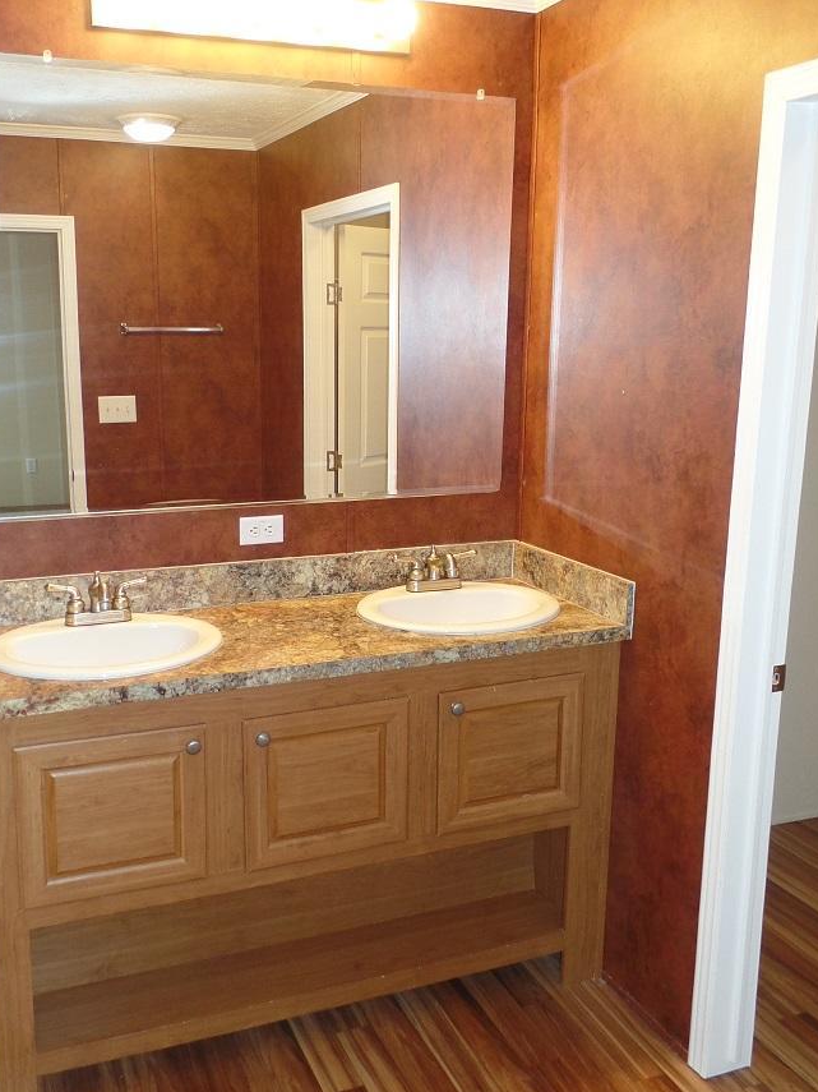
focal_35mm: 31
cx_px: 313
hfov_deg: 45.1
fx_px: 977
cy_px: 510
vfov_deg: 58.3
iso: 160
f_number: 2.8
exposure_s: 1/30
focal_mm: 4.1
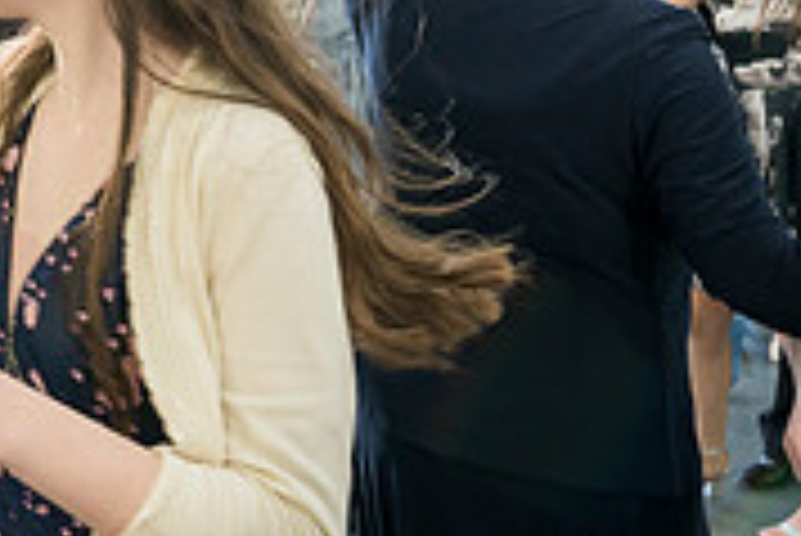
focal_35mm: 78
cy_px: 106
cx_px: 130
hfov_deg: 25.4
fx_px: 1737
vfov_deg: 17.4
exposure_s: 1/200
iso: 1250
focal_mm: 24
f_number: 5
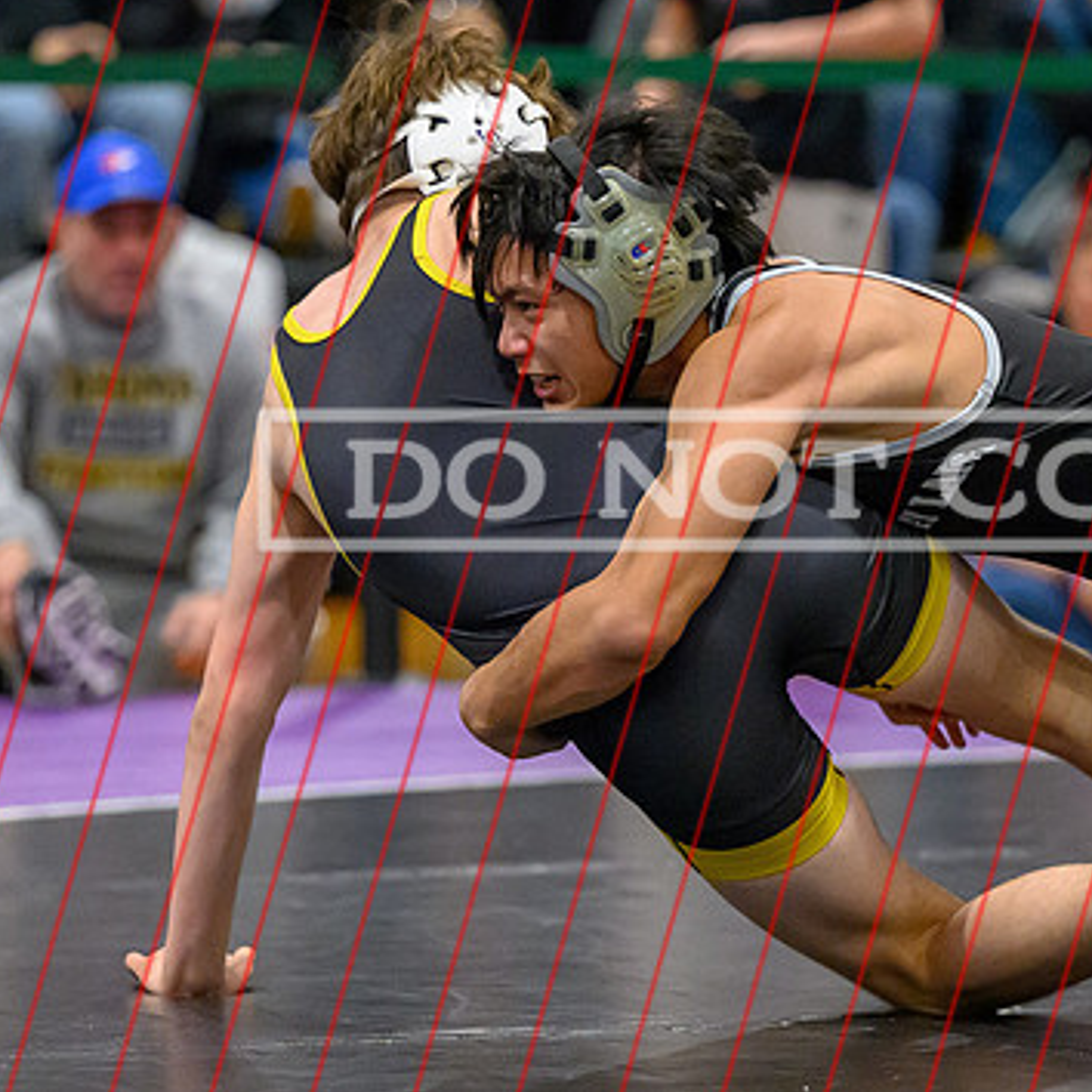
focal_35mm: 250
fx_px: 8923
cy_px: 458
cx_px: 605
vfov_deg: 7.0
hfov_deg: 7.0
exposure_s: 1/800
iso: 9000
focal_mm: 125
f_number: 2.8
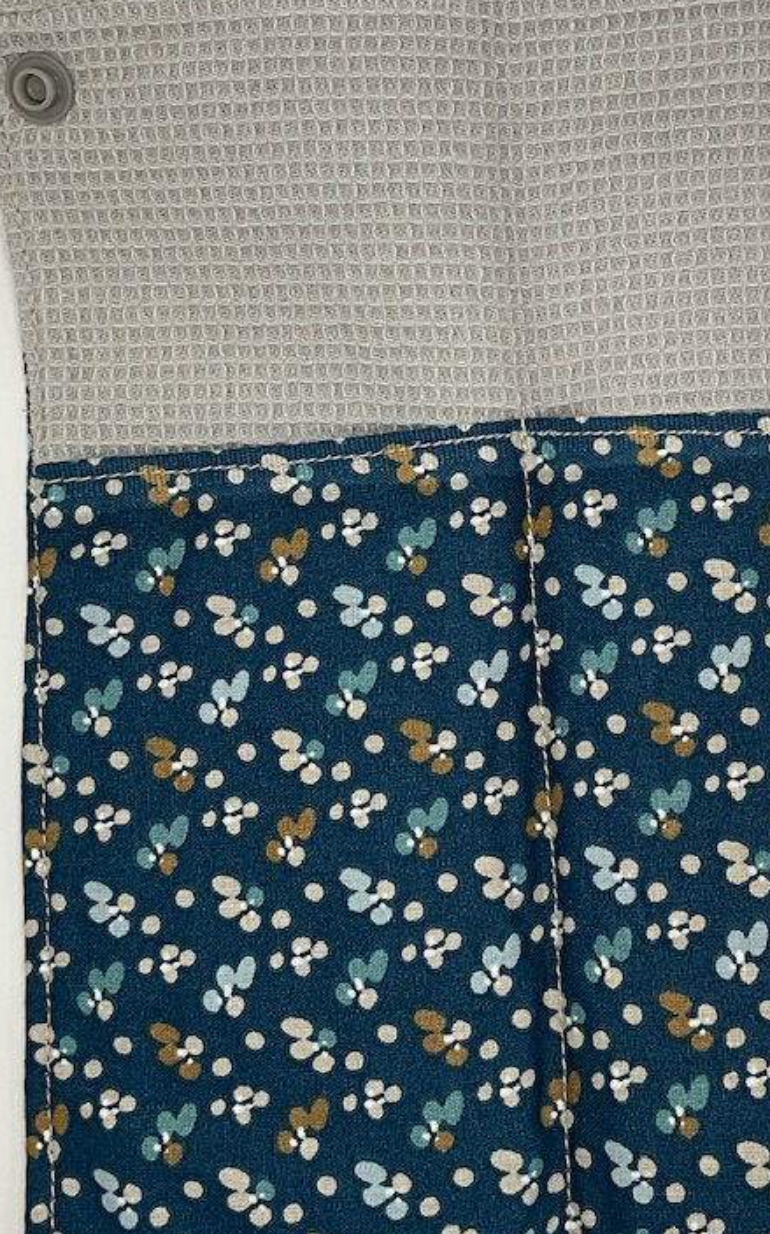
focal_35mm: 56
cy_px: 432
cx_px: 602
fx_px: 1881
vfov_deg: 36.0
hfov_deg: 22.8
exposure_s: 1/248
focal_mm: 3
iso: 25
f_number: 1.8
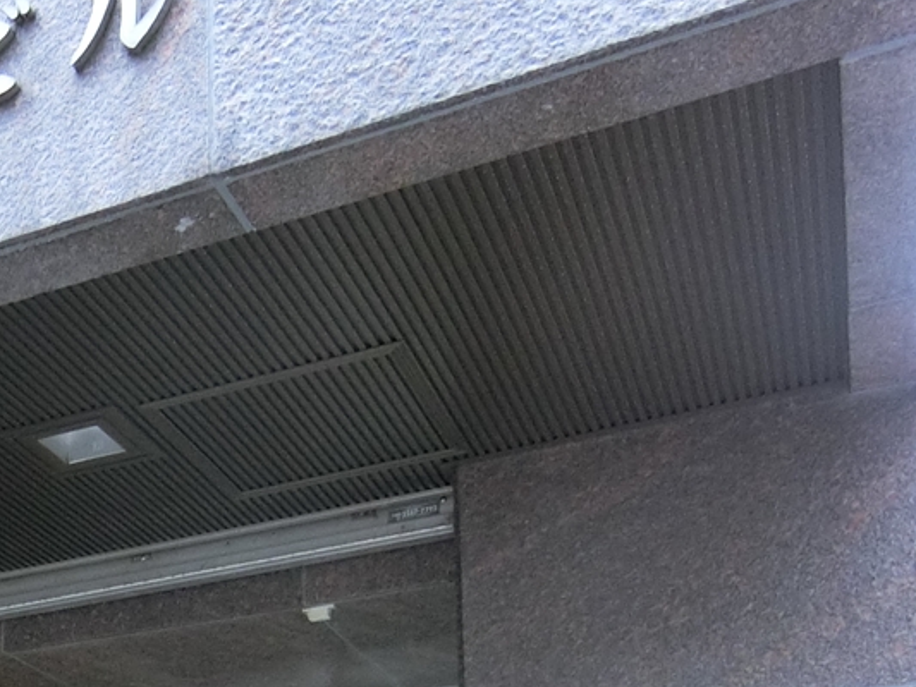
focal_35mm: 57
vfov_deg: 22.2
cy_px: 967
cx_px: -14
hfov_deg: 31.1
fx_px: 1509
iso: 400
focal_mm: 4.06
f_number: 2.7
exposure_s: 1/40
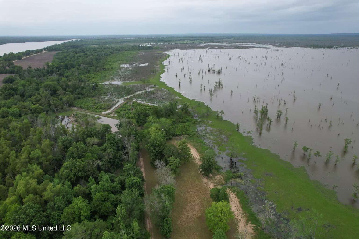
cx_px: 180
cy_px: 120
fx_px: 219
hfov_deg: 78.6
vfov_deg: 57.2
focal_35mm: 22
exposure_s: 1/725
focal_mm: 8.4
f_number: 2.8
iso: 120
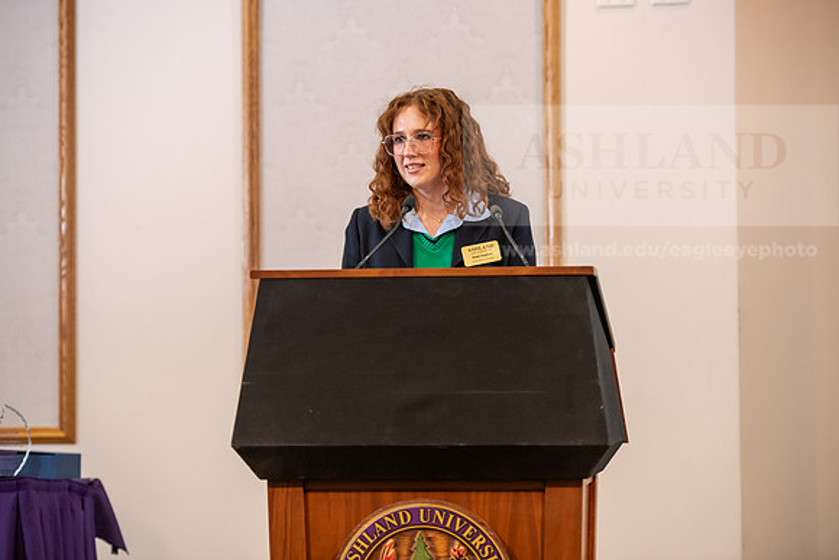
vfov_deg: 12.2
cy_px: 280
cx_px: 420
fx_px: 2611
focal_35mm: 112
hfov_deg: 18.3
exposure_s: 1/200
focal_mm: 112
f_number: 3.5
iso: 2000
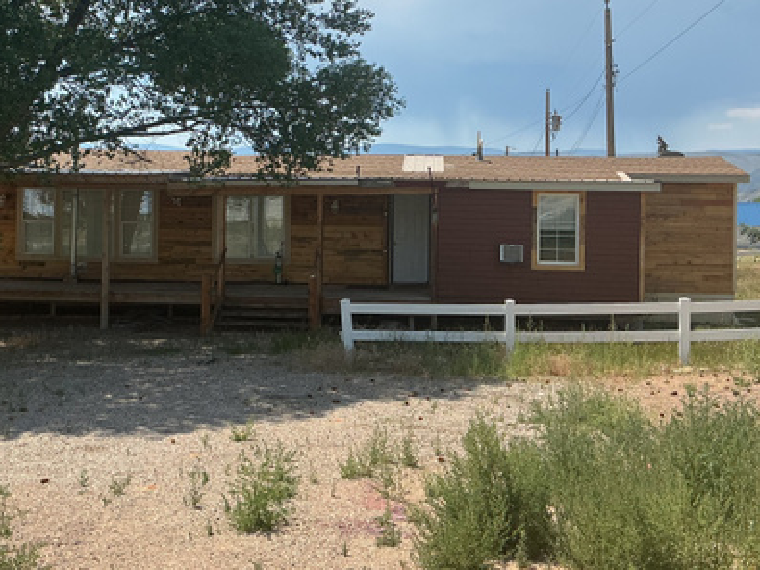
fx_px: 1032
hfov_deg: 40.4
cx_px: 337
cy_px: 185
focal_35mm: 47
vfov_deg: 30.6
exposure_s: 1/2058
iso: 25
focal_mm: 3
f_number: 1.8
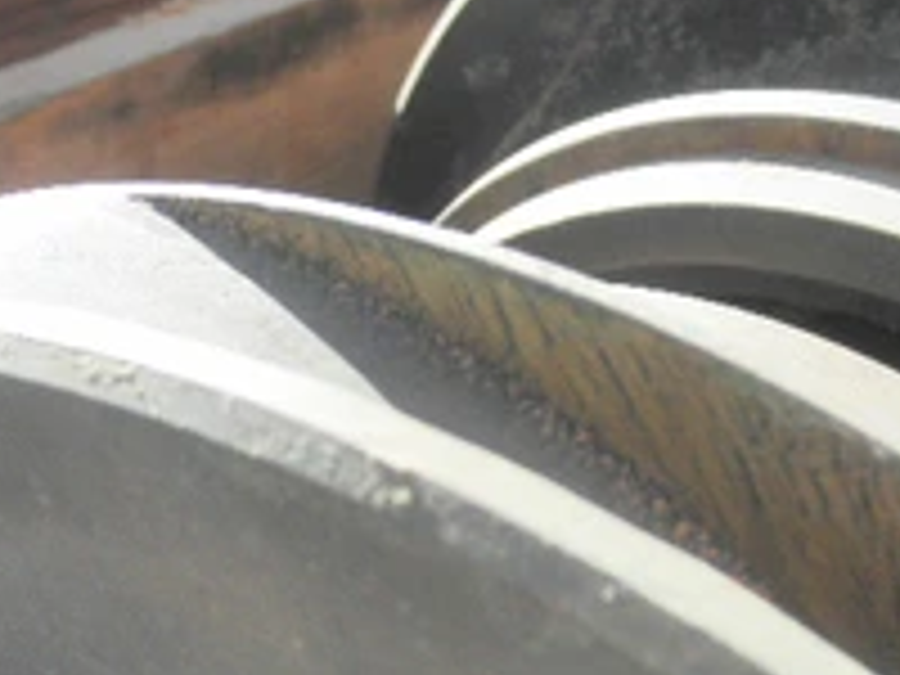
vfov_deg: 25.1
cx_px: 360
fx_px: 1456
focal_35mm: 56
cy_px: 639
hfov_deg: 34.2
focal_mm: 5
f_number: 3
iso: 64
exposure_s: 1/320
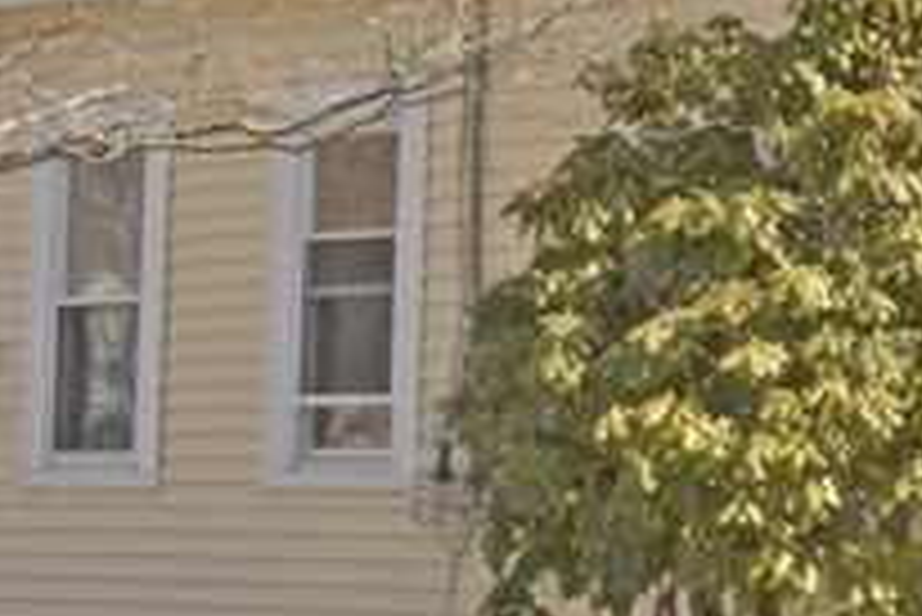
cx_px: 1471
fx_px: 4613
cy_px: 151
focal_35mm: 180
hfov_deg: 10.9
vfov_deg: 7.6
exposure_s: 1/160
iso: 1600
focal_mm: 24
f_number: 20
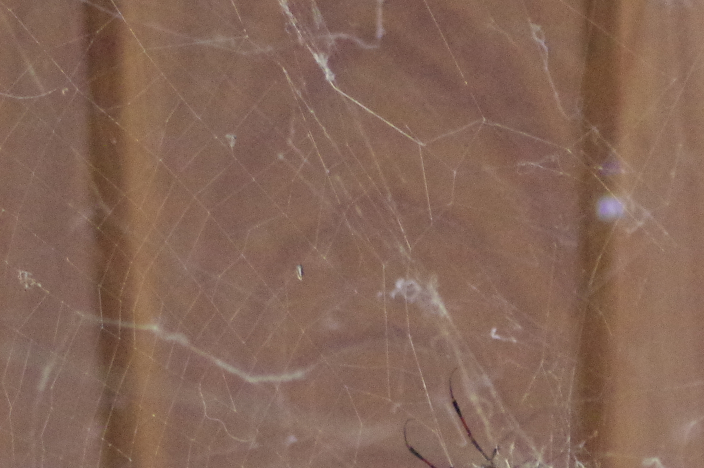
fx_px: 9533
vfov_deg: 2.8
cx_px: 524
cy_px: 610
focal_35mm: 488
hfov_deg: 4.2
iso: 3200
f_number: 4
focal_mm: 83
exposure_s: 1/100
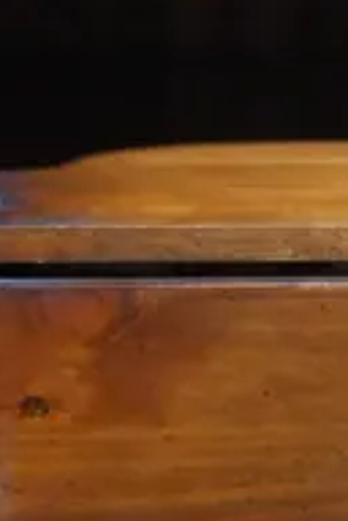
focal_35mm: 166
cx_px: 647
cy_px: 399
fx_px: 2407
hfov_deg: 8.0
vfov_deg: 12.3
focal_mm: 15
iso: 1600
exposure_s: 1/60
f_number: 4.5
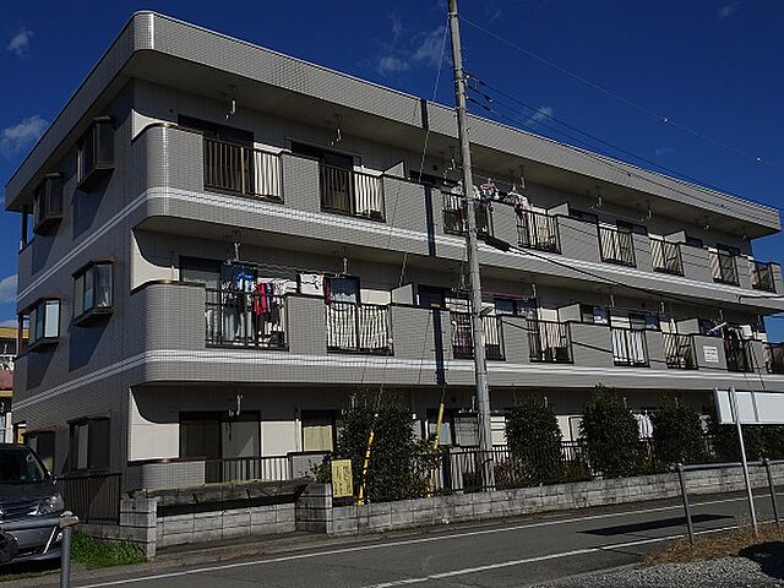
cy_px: 294
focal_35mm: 32
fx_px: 725
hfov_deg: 56.8
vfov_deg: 44.2
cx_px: 392
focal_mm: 5.43
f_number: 4
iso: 80
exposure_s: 1/2000
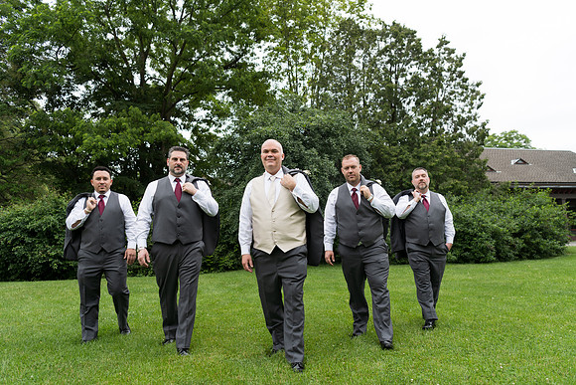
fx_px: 416
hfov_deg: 69.4
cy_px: 192
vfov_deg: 49.6
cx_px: 288
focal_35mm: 26
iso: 64
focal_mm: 26
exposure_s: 1/400
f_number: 2.8
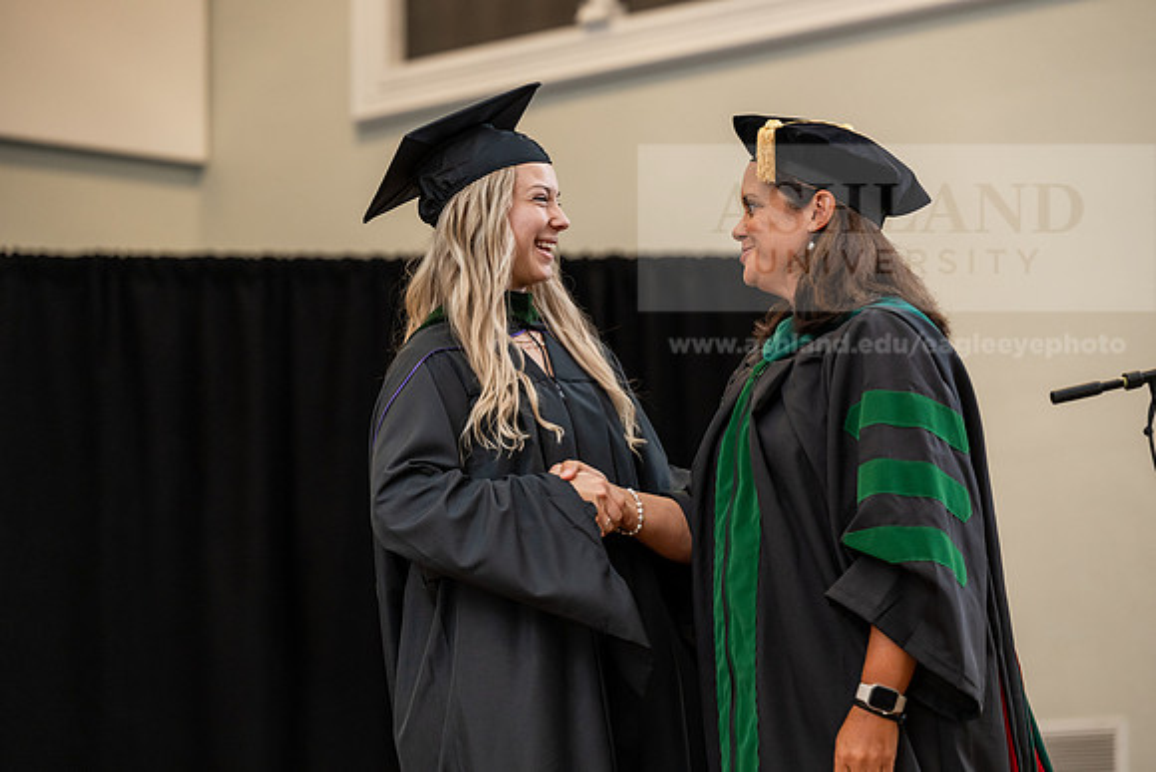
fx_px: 4175
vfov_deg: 10.6
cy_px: 386
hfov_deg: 15.8
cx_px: 578
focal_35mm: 130
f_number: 3.5
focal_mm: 130
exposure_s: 1/200
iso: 1600
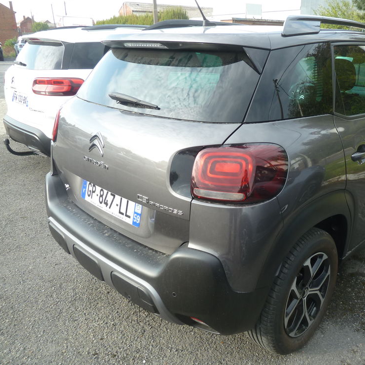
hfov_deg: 53.0
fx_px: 358
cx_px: 243
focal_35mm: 30
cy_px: 180
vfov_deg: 54.0
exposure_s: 1/100
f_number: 3.5
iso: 80
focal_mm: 4.1
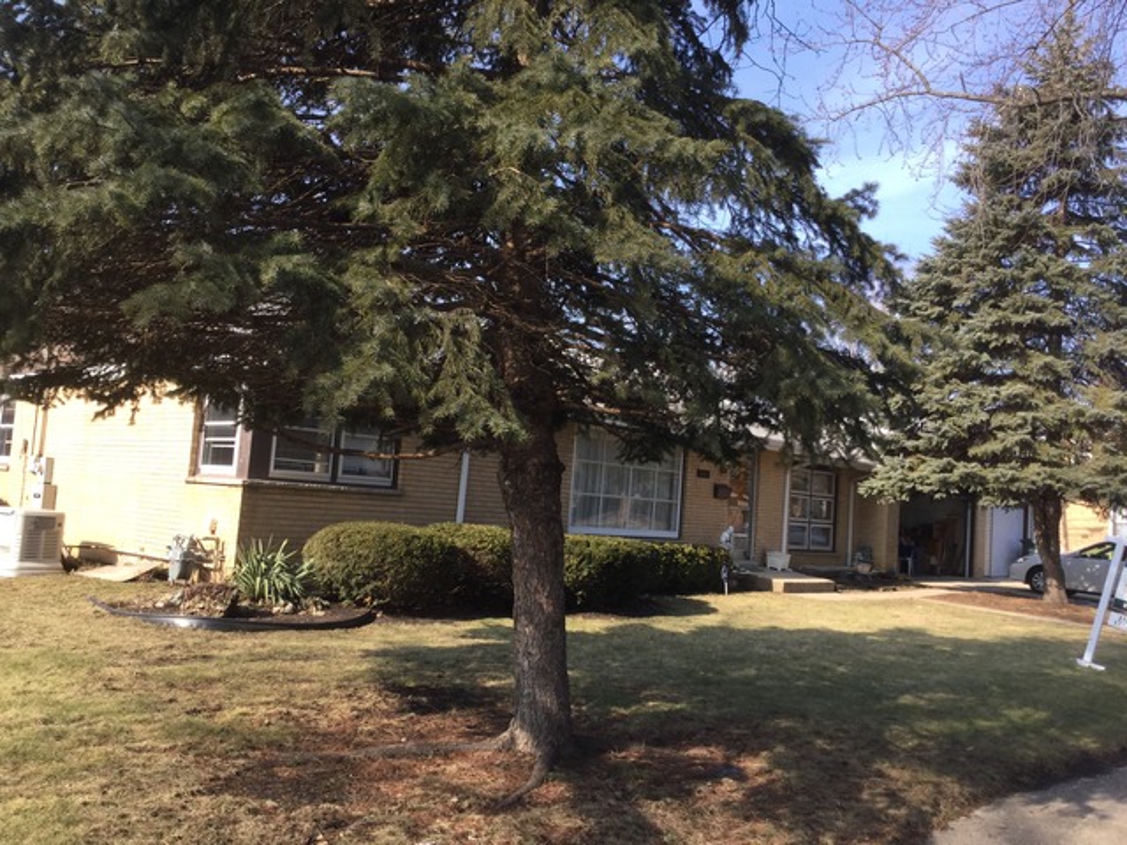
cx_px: 564
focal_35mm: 31
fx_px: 1009
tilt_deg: +3.9
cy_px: 422
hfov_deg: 58.4
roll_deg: -4.0
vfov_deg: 45.4
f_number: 2.4
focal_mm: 3.3
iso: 25
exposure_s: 1/424
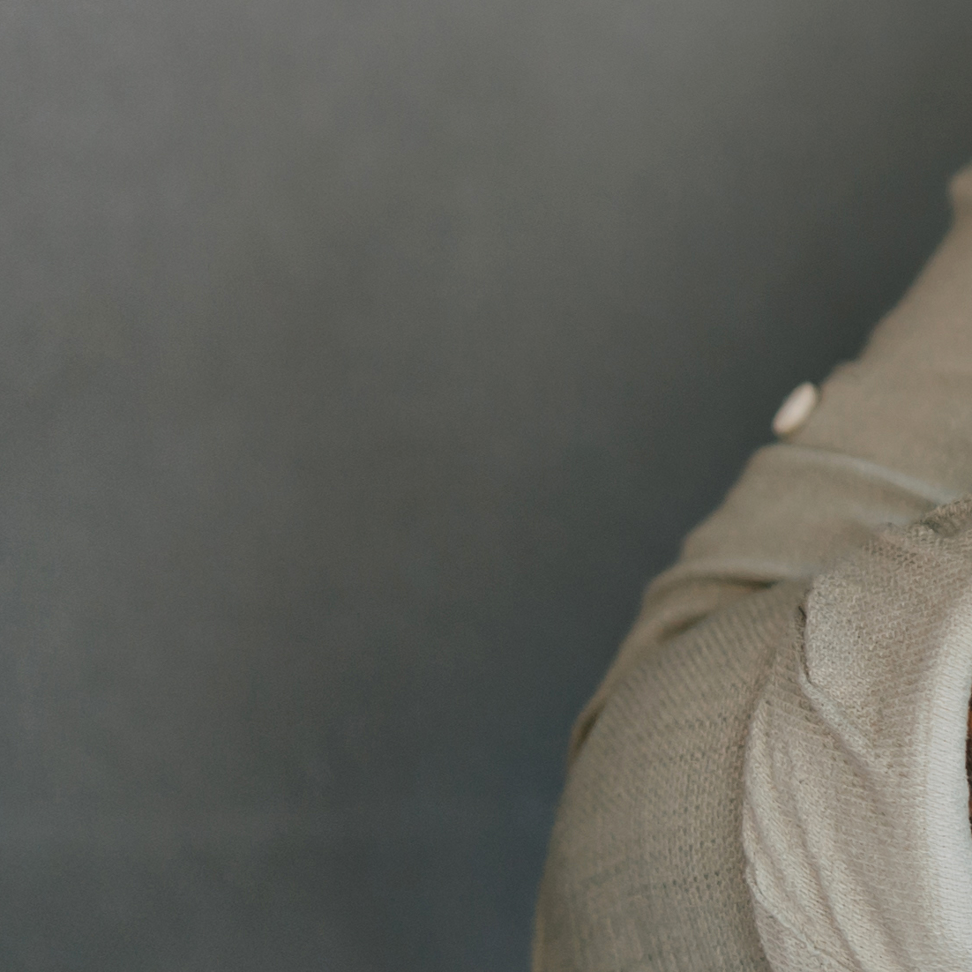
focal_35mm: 162
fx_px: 5146
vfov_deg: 10.7
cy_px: 104
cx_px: 2313
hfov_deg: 9.6
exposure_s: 1/250
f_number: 1.4
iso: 200
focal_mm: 35
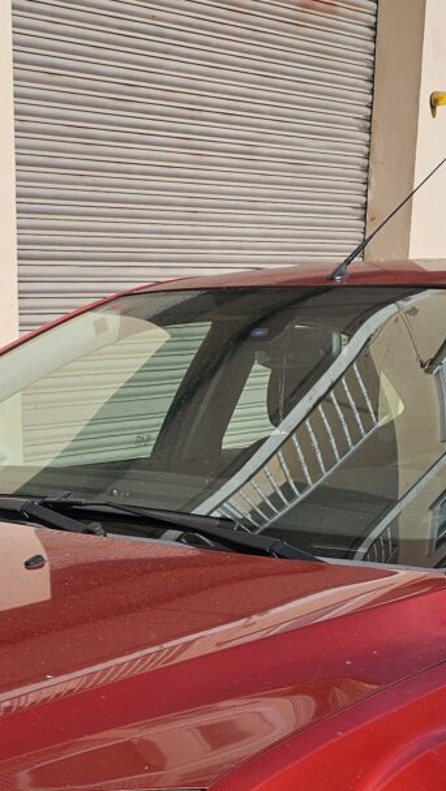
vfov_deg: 30.1
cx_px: 94
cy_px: 755
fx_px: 1386
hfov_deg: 18.1
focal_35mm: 66
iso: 10
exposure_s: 1/1120
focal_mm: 6.3
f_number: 1.7
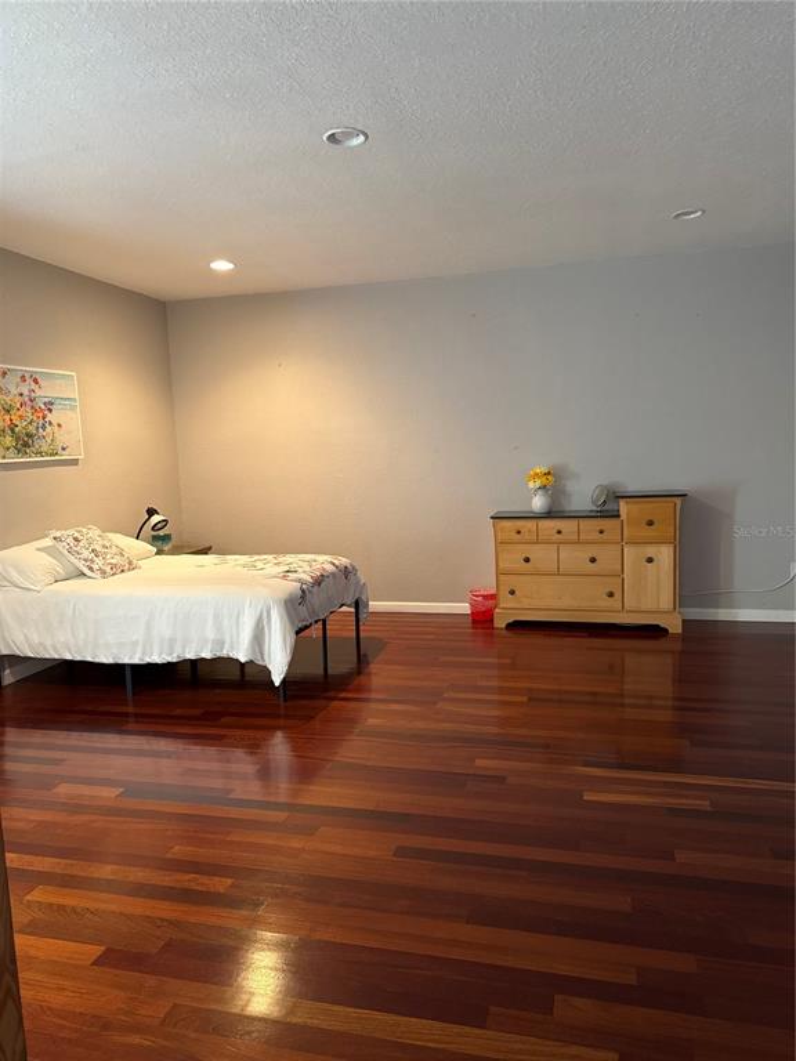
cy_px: 530
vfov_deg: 71.6
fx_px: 736
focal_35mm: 24
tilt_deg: -5.3
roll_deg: +2.2
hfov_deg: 56.8
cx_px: 398
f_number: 1.78
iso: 500
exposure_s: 1/60
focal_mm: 6.76
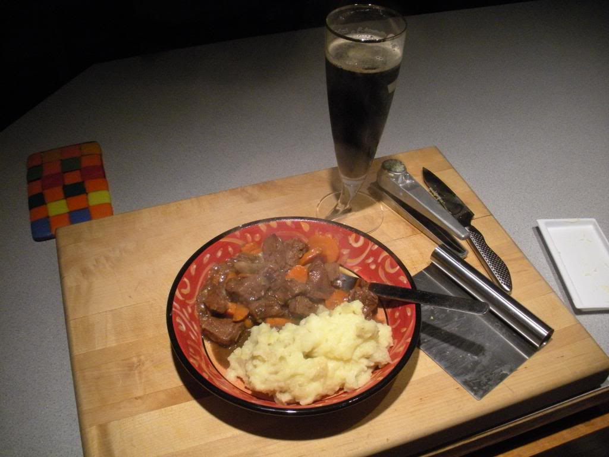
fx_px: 633
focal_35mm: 36
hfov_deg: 51.4
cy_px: 228
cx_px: 304
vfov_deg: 39.7
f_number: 3.5
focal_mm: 6.3
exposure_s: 1/57
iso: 395
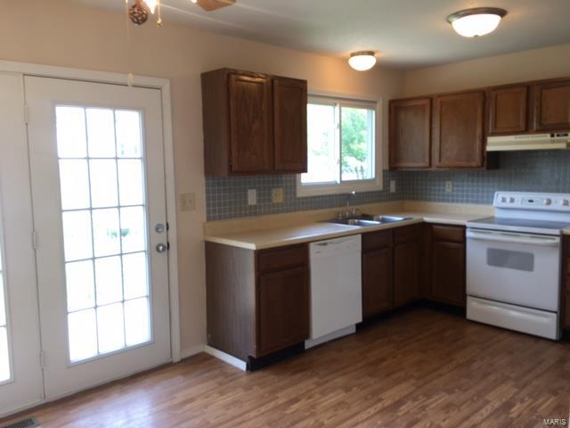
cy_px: 214
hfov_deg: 61.7
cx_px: 285
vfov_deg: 48.2
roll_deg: +0.6
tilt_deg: -5.3
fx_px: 478
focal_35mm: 29
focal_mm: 4.15
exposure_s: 1/40
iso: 25
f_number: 2.2
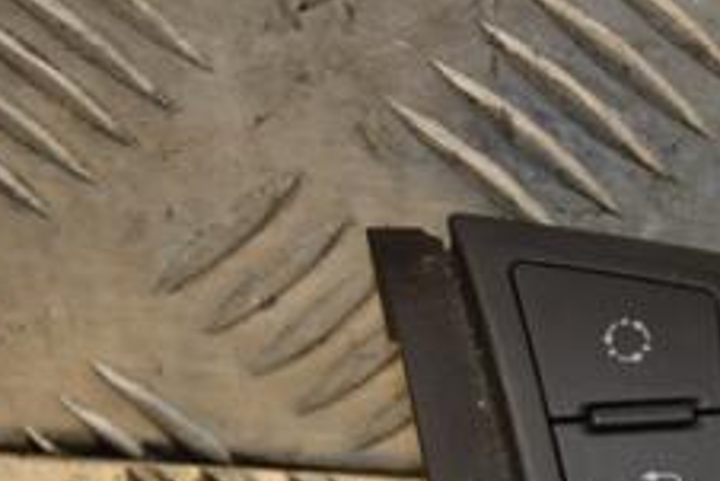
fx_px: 3589
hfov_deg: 11.3
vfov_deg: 7.6
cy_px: 478
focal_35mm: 179
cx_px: 761
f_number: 5.6
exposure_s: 1/200
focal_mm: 45
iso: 800
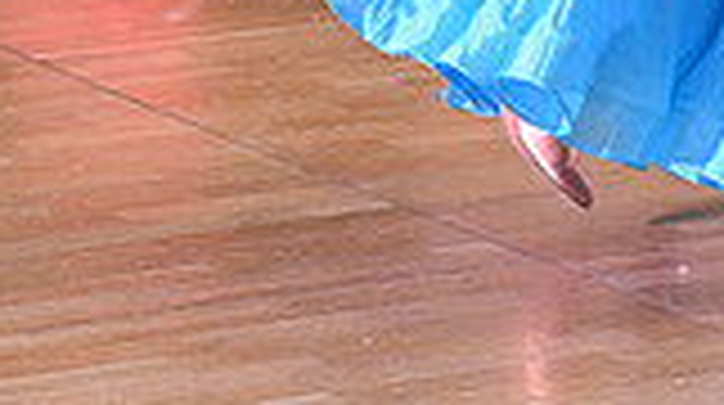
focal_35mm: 386
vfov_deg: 3.1
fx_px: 7399
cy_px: -594
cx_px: 816
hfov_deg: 5.6
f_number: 5
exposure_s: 1/400
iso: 3200
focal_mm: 102
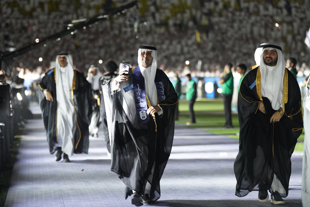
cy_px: 104
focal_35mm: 121
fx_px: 1042
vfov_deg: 11.3
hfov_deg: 16.9
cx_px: 154
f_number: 2.8
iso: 4000
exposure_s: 1/125
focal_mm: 120
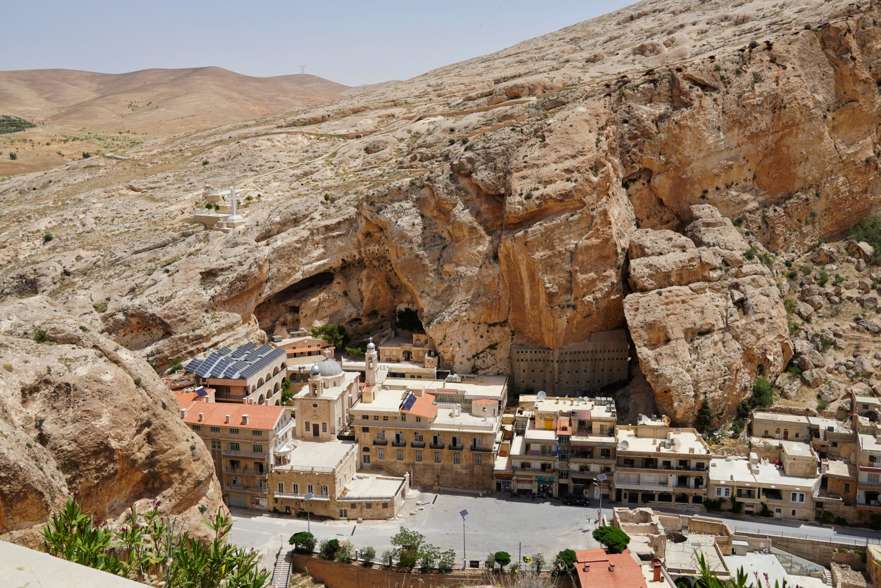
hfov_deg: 57.2
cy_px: 294
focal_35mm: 33
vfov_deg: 40.0
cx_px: 440
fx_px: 808
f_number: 6.3
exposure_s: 1/400
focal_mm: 22
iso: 100
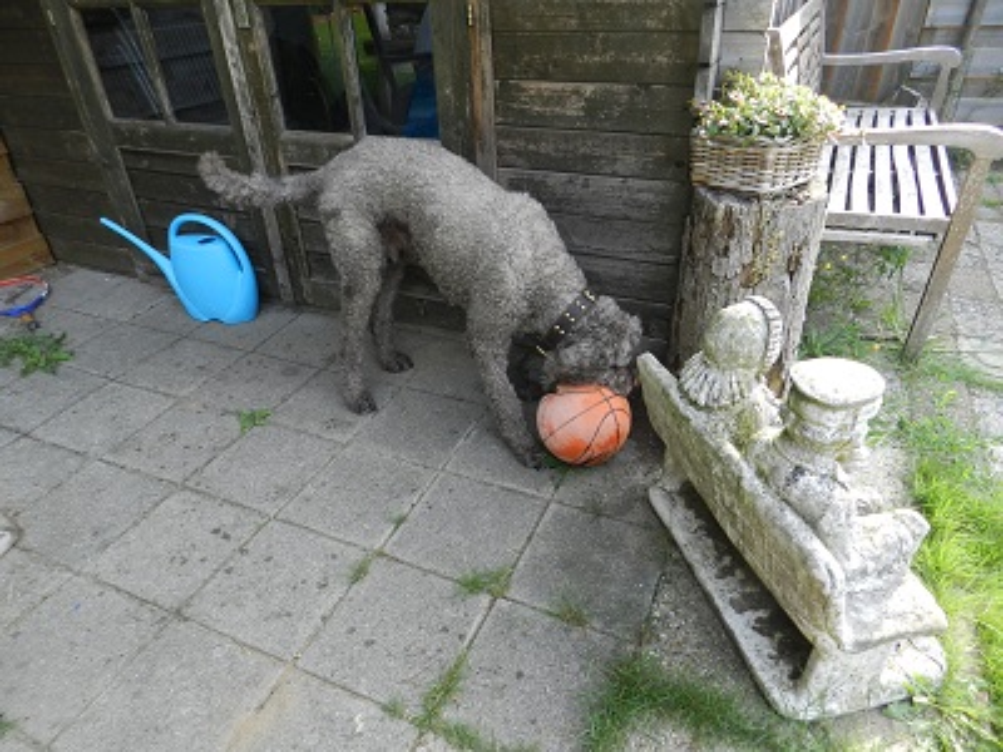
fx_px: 666
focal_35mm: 23
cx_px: 502
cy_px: 376
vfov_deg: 58.9
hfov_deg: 73.9
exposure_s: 1/125
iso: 160
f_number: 3.4
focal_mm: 4
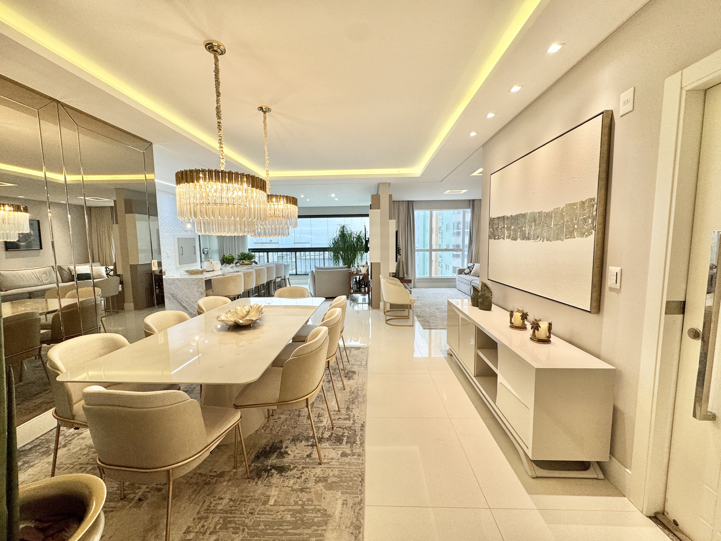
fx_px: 292
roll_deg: +1.7
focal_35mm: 14
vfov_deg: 85.7
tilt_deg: -4.8
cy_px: 270
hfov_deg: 102.1
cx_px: 360
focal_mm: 2.22
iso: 125
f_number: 2.2
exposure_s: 1/120
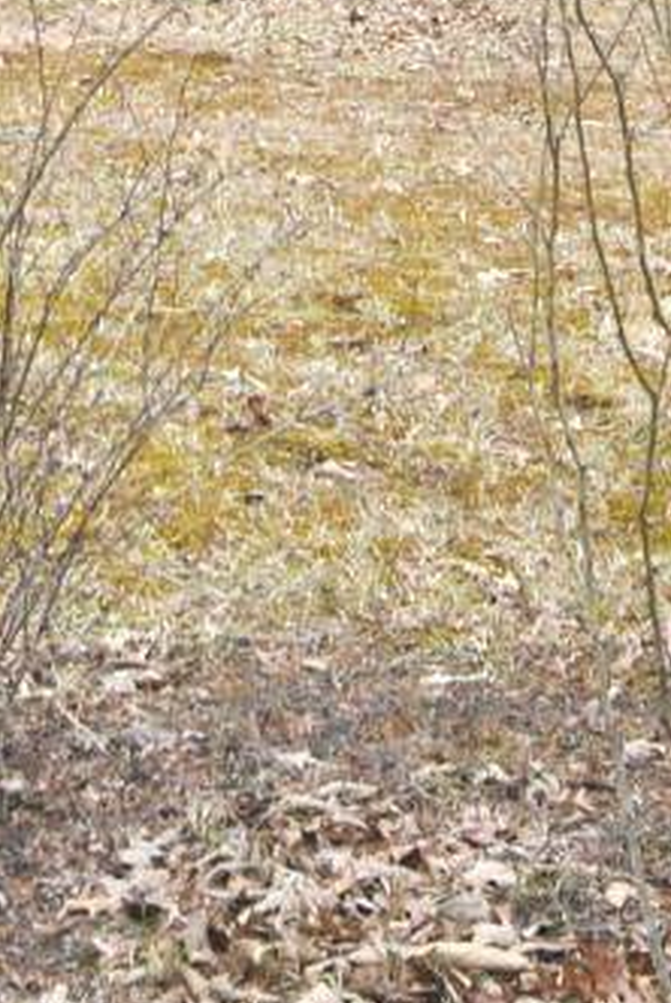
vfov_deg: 16.3
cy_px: -459
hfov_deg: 11.8
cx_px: 39
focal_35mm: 115
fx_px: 3216
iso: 180
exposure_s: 1/125
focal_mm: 17
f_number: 5.6
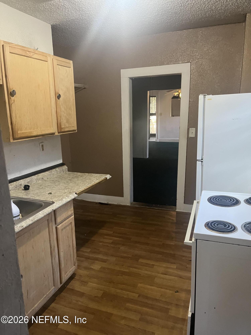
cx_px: 126
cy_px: 168
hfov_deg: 53.1
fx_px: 251
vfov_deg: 67.3
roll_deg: +1.9
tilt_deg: -12.8
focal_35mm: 26
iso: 400
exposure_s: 1/60
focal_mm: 5.1
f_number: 1.6
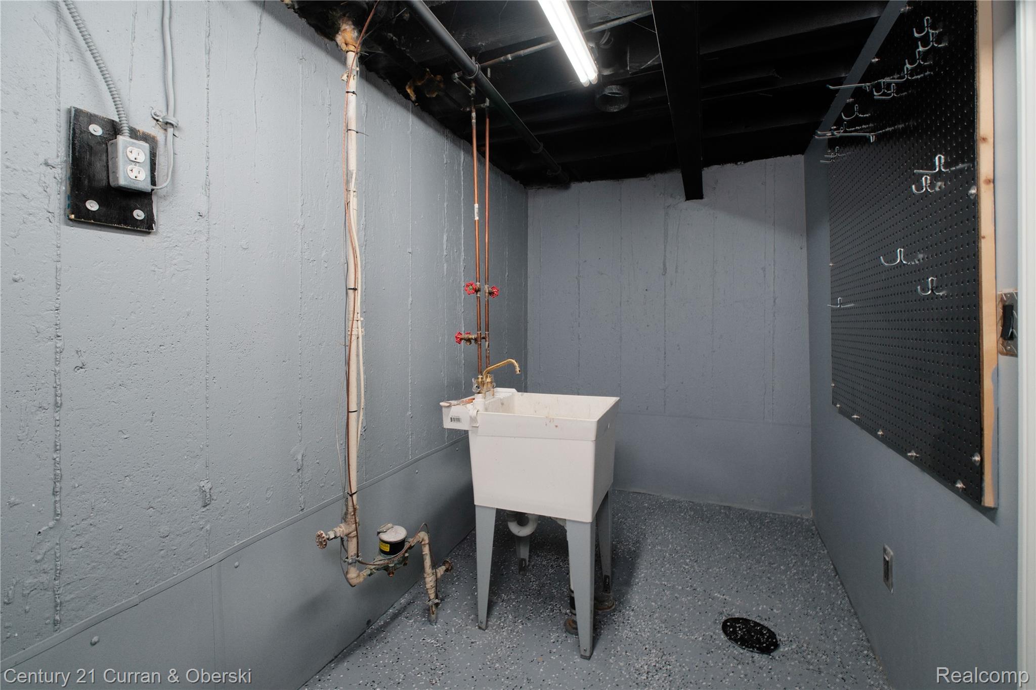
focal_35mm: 15
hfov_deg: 100.4
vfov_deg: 77.3
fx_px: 432
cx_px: 518
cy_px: 345
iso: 800
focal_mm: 10
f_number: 5
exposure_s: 1/250
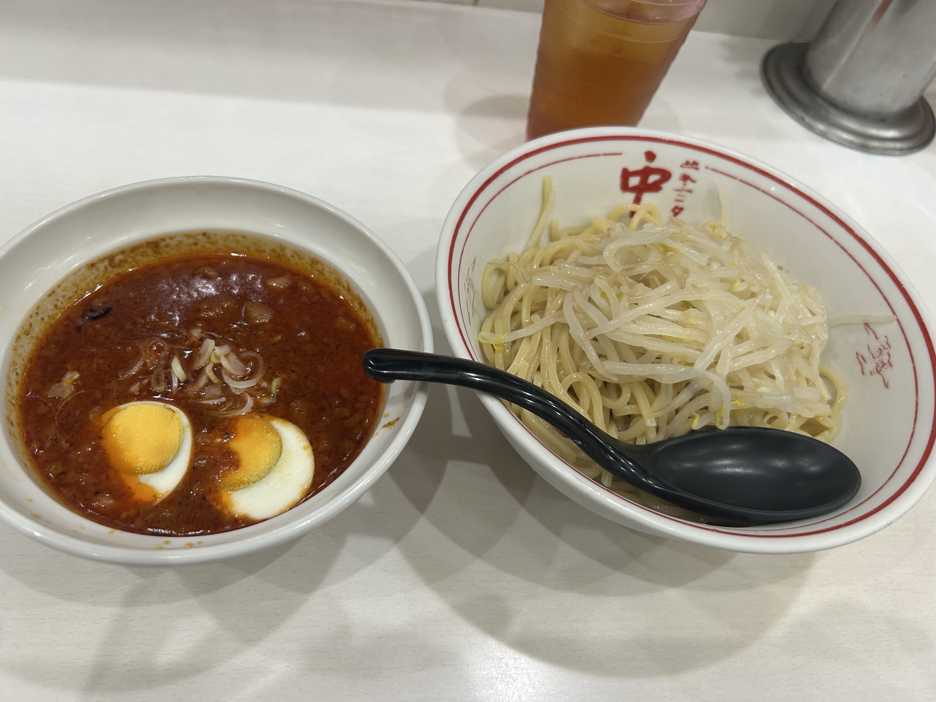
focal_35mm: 26
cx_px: 468
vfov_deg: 53.1
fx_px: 703
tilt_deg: -52.3
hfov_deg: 67.3
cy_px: 351
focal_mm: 5.7
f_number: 1.5
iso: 80
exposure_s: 1/100
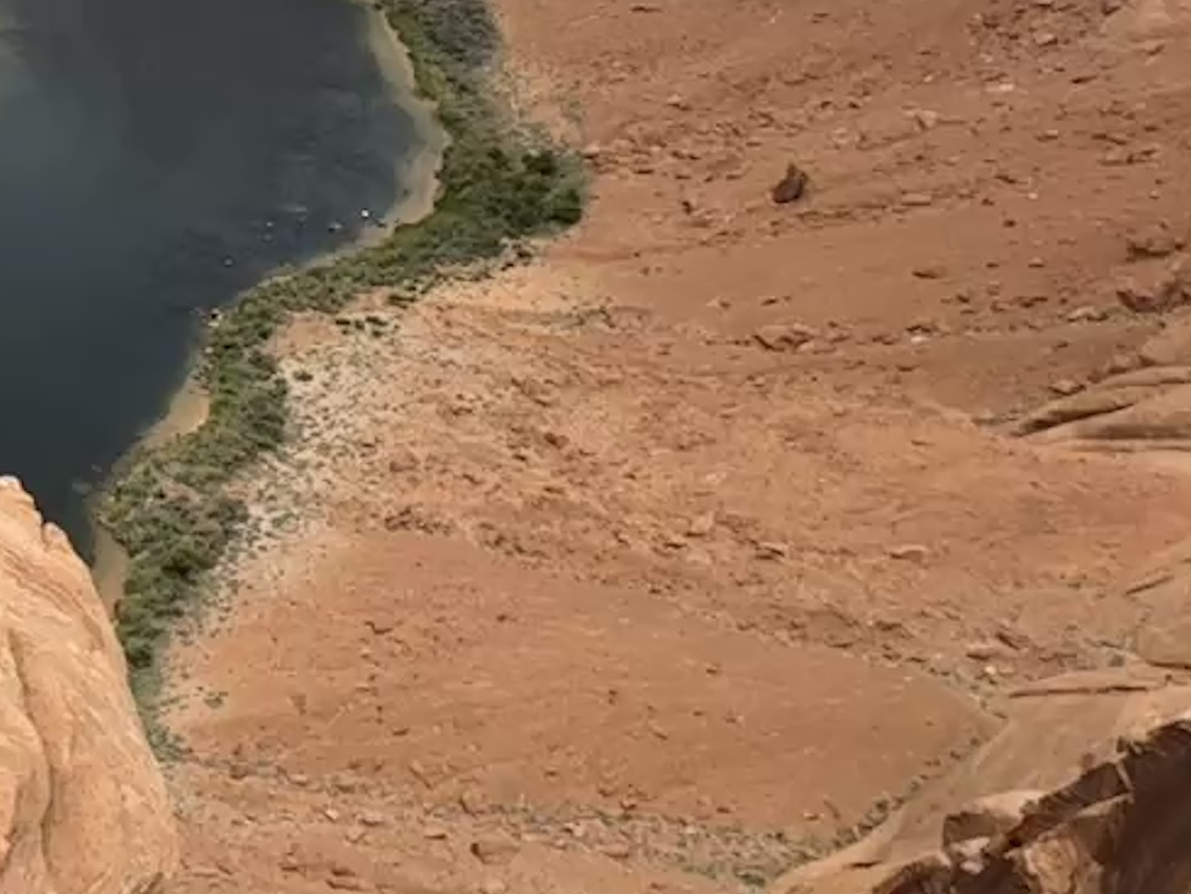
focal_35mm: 50
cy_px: 33
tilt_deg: -24.8
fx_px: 1720
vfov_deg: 27.7
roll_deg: -0.2
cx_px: -737
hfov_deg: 25.1
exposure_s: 1/1637
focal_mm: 2.22
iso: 50
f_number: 2.2
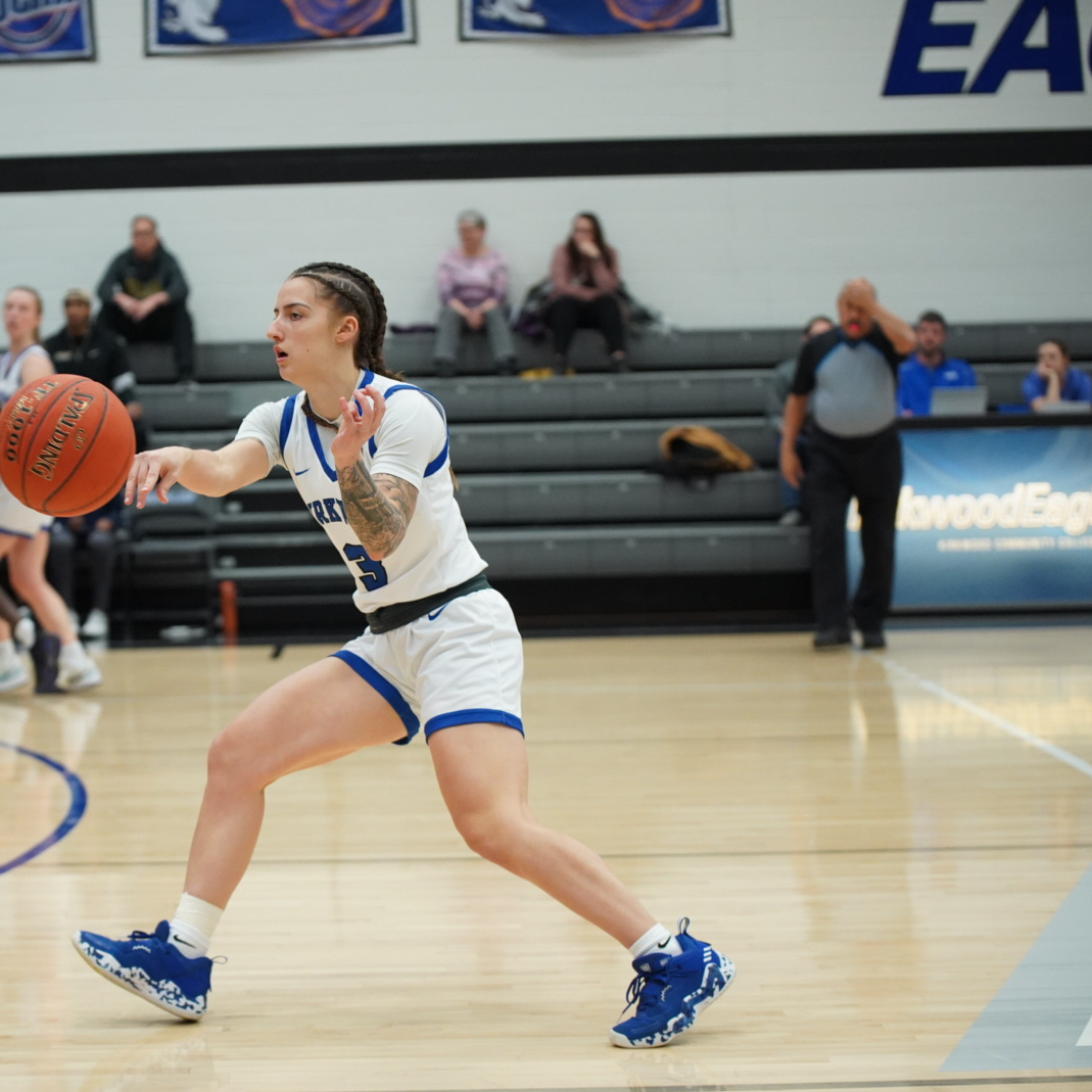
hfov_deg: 19.2
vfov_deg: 19.3
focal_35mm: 90
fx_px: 3212
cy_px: 541
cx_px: 308
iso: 5000
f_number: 2.8
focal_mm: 70
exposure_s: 1/1000
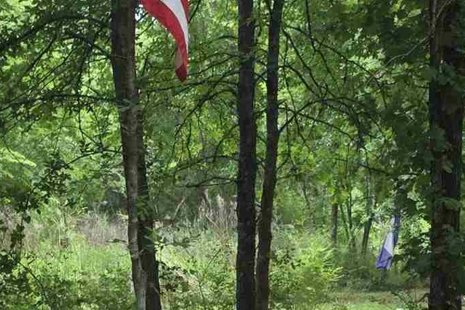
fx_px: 1382
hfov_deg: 19.1
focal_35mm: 107
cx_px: 251
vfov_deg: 12.0
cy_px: 510
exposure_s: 1/359
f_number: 1.7
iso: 40
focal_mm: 6.3
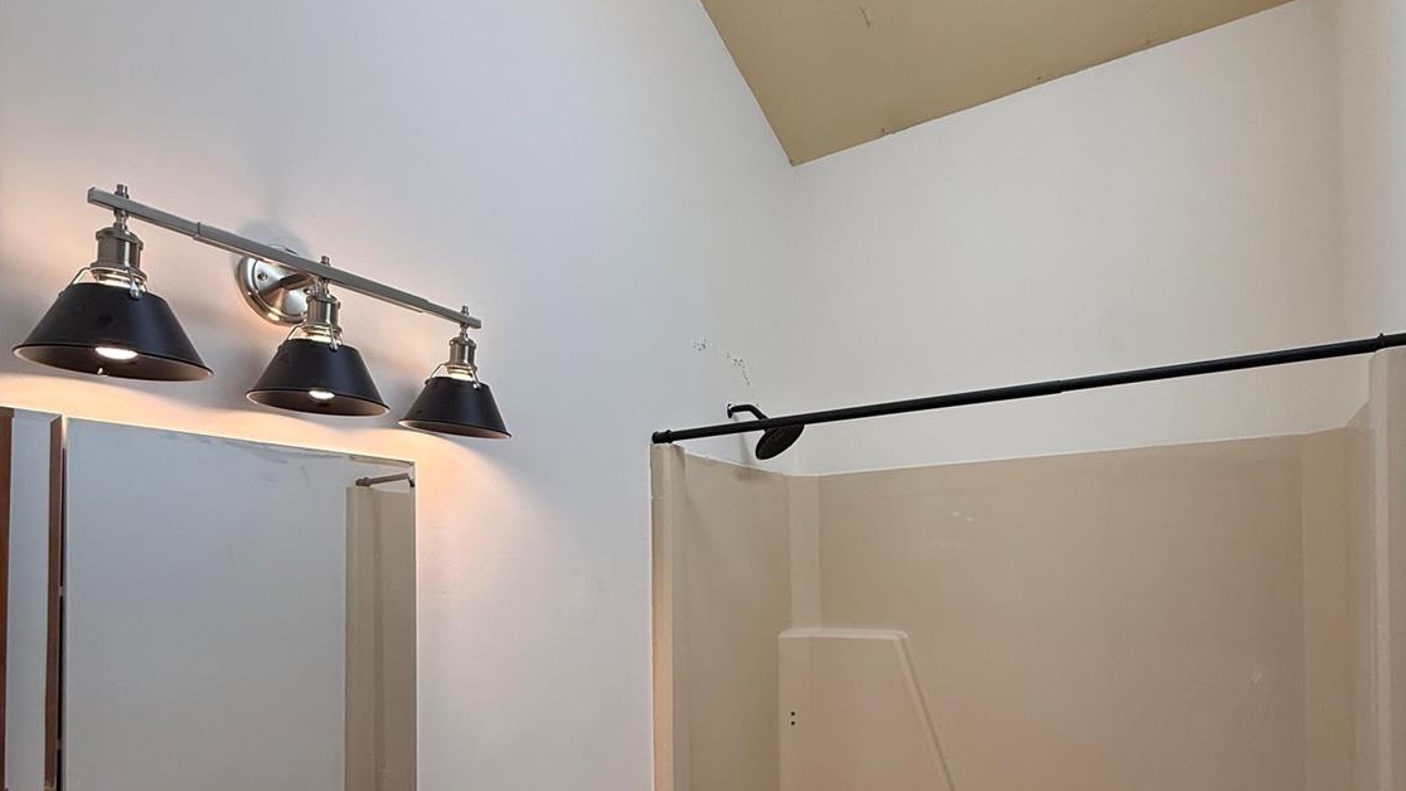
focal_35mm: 21
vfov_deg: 52.0
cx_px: 722
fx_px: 783
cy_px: 559
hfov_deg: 83.8
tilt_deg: +2.0
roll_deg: +0.6
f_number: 2.2
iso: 125
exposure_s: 1/120
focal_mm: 2.22
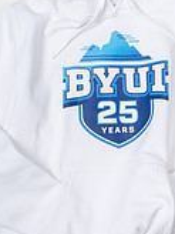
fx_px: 586
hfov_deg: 16.9
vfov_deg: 22.3
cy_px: 63
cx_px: 114
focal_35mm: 87
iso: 100
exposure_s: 1/160
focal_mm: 33
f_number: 8
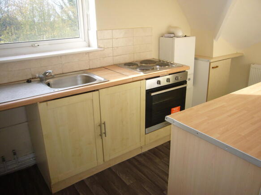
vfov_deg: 49.7
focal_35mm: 28
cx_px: 130
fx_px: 211
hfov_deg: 63.5
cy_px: 98
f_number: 2.8
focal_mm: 4.6
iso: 80
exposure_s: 1/60
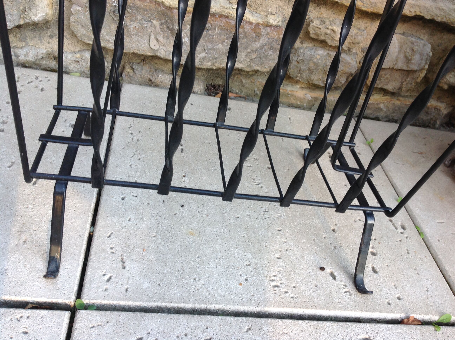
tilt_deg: -38.0
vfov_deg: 40.6
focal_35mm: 35
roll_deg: -15.1
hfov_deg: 52.7
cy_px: 170
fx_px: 459
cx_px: 228
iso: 64
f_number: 2.4
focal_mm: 4.28
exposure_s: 1/60
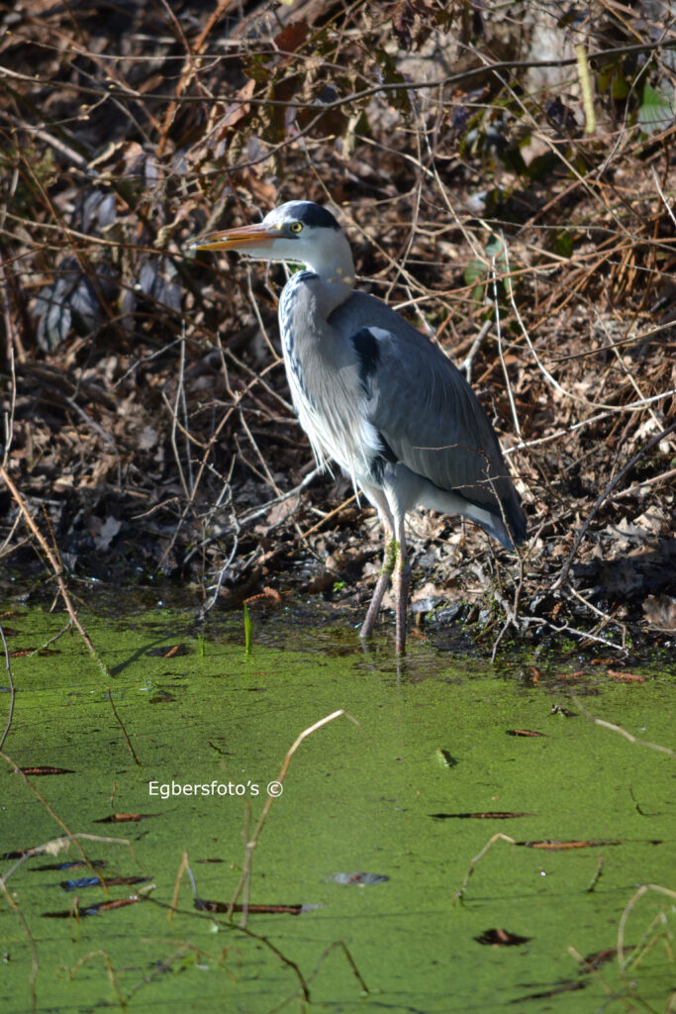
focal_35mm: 450
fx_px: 12670
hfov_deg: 3.1
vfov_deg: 4.6
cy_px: 507
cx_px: 338
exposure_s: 1/500
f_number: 5.6
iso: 360
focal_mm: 300
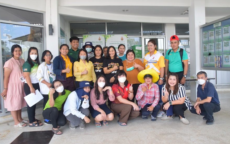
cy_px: 68
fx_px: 166
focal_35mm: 27
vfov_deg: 46.7
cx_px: 114
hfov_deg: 69.4
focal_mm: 17
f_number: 16
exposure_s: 1/60
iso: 1250
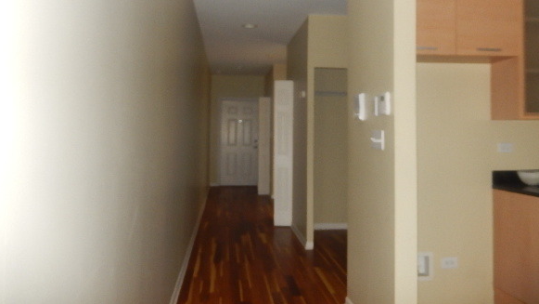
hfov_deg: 64.3
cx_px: 279
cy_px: 112
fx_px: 429
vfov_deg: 38.7
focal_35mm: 30
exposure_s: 1/30
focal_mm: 4.5
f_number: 3.4
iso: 320
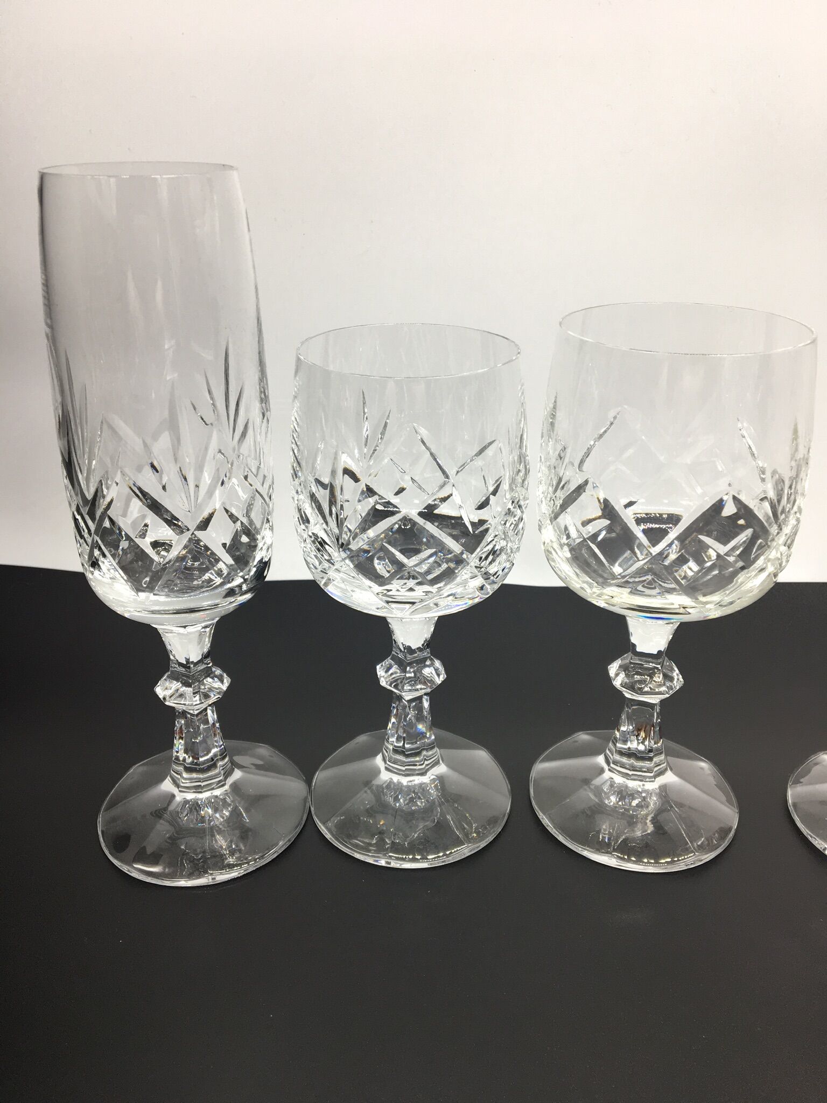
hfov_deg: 48.2
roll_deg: -0.1
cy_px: 552
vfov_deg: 61.7
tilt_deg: -25.9
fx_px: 924
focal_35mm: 29
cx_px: 414
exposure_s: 1/100
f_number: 2.2
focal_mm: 4.15
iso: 40
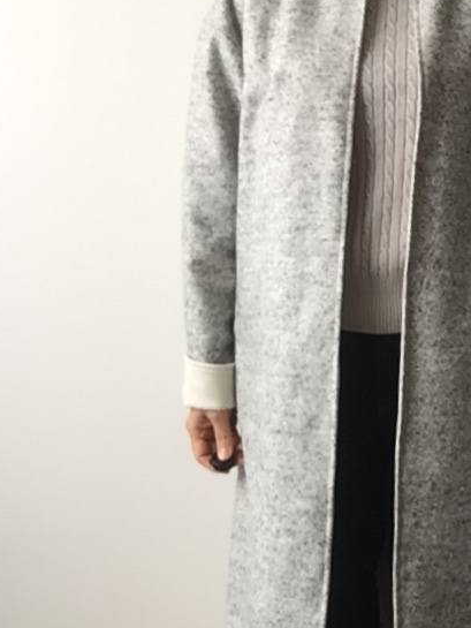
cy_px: 385
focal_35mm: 56
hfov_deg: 25.5
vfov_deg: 34.2
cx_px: 400
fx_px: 1016
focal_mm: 2.65
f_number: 2.2
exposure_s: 1/30
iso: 40
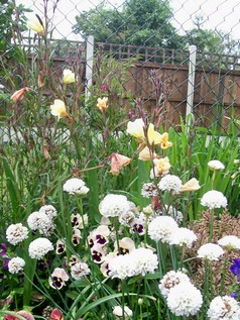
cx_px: 111
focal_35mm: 50
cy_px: 215
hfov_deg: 29.1
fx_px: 462
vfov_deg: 37.7
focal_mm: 6
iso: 80
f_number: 2.7
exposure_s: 1/201
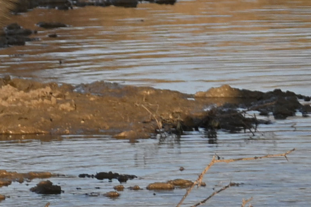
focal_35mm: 1111
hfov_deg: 1.9
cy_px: -355
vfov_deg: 1.2
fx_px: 9589
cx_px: -300
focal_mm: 105
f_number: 6.7
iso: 100
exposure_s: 1/100
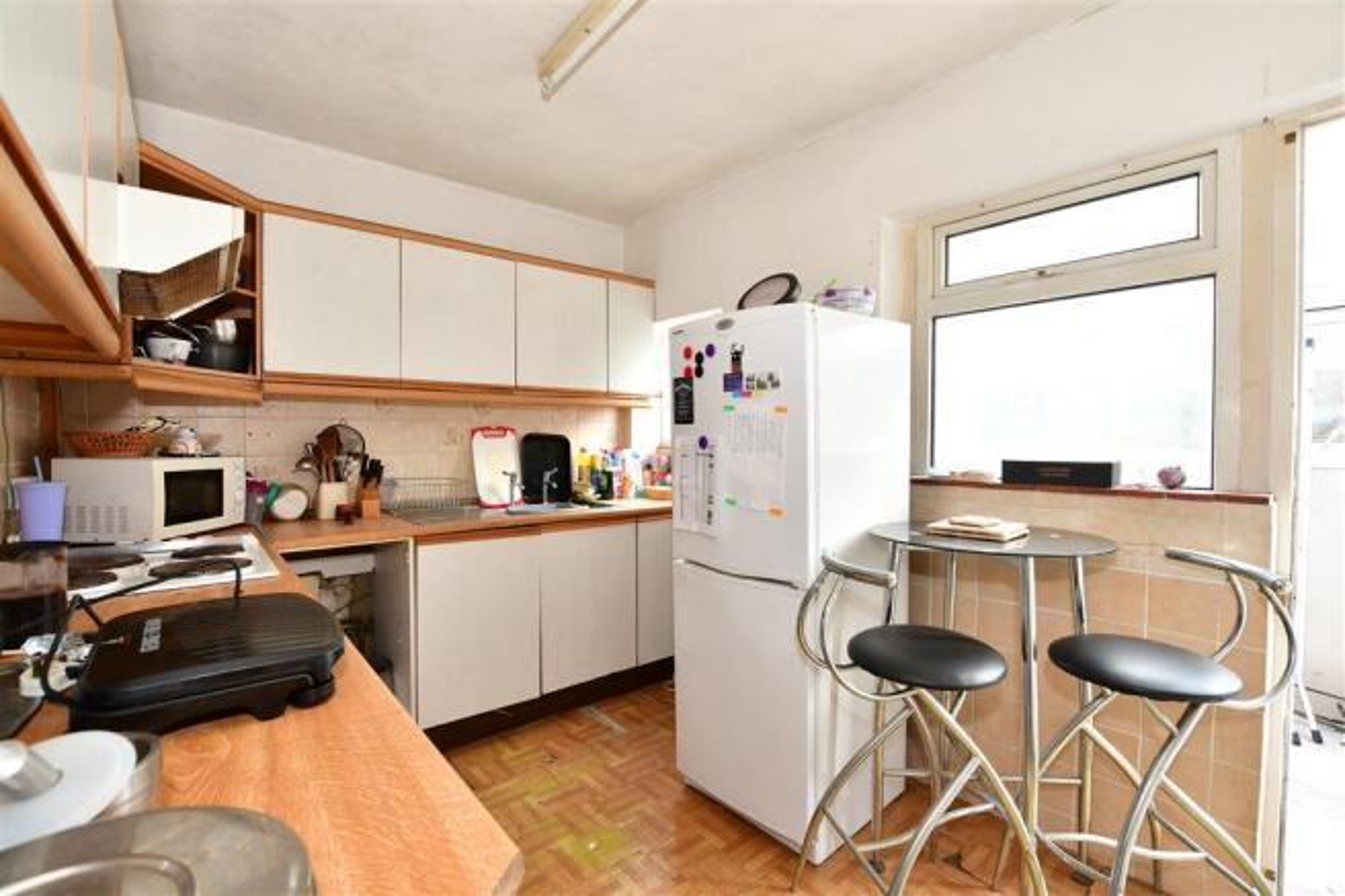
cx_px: 672
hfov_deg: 100.4
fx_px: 560
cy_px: 448
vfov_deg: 77.3
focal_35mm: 15
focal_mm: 10
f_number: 5.6
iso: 250
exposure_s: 1/8
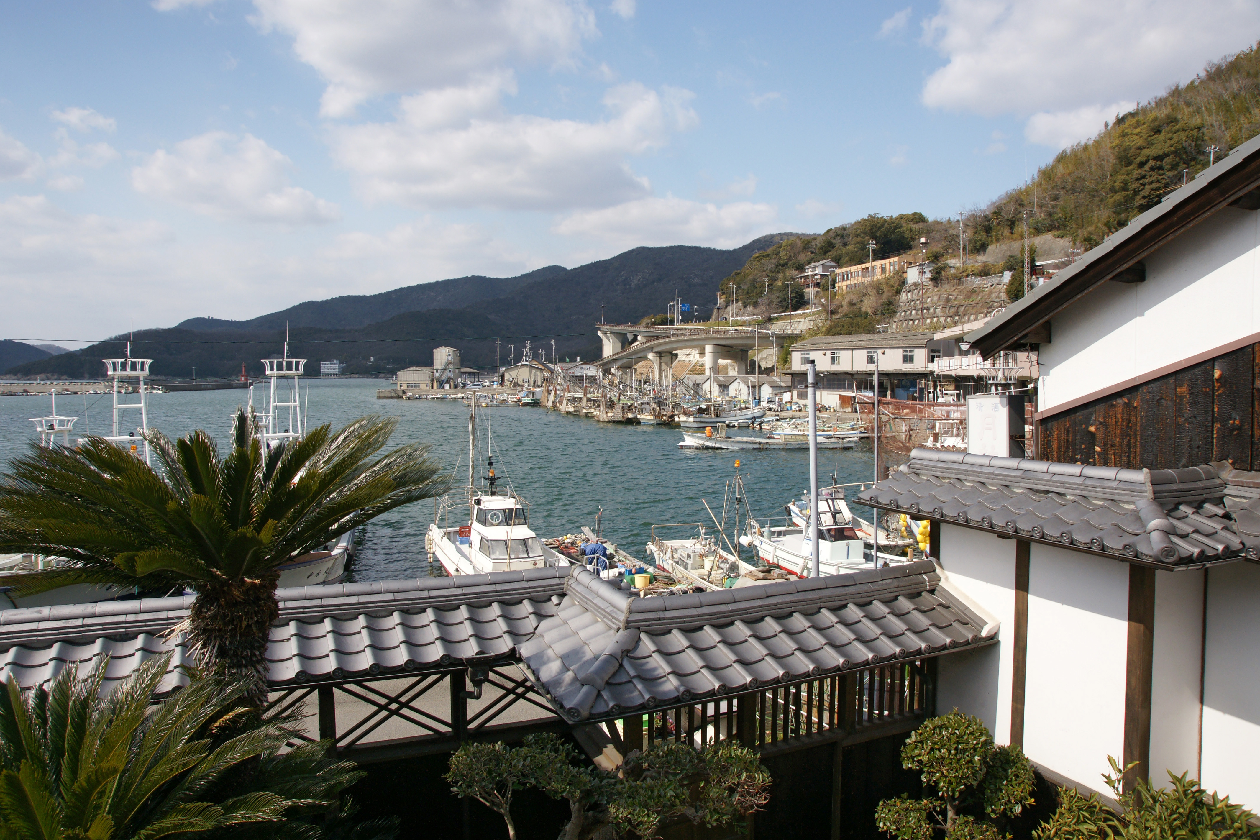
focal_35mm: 24
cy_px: 420
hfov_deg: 73.7
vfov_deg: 53.1
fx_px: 840
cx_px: 630
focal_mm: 16
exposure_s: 1/250
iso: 200
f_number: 9
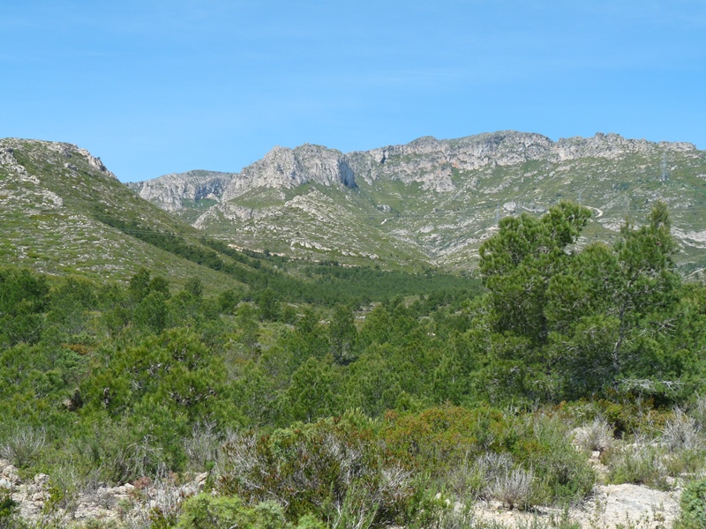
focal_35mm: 50
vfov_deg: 29.1
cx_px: 353
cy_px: 264
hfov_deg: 38.2
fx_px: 1020
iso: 100
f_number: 5.6
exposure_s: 1/320
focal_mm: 9
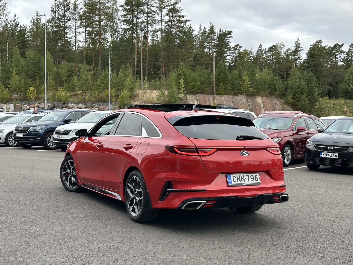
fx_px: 489
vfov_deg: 30.3
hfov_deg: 39.7
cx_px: 176
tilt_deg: -1.7
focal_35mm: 48
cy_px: 132
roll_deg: -0.1
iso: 64
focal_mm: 6.86
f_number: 1.78
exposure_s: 1/414
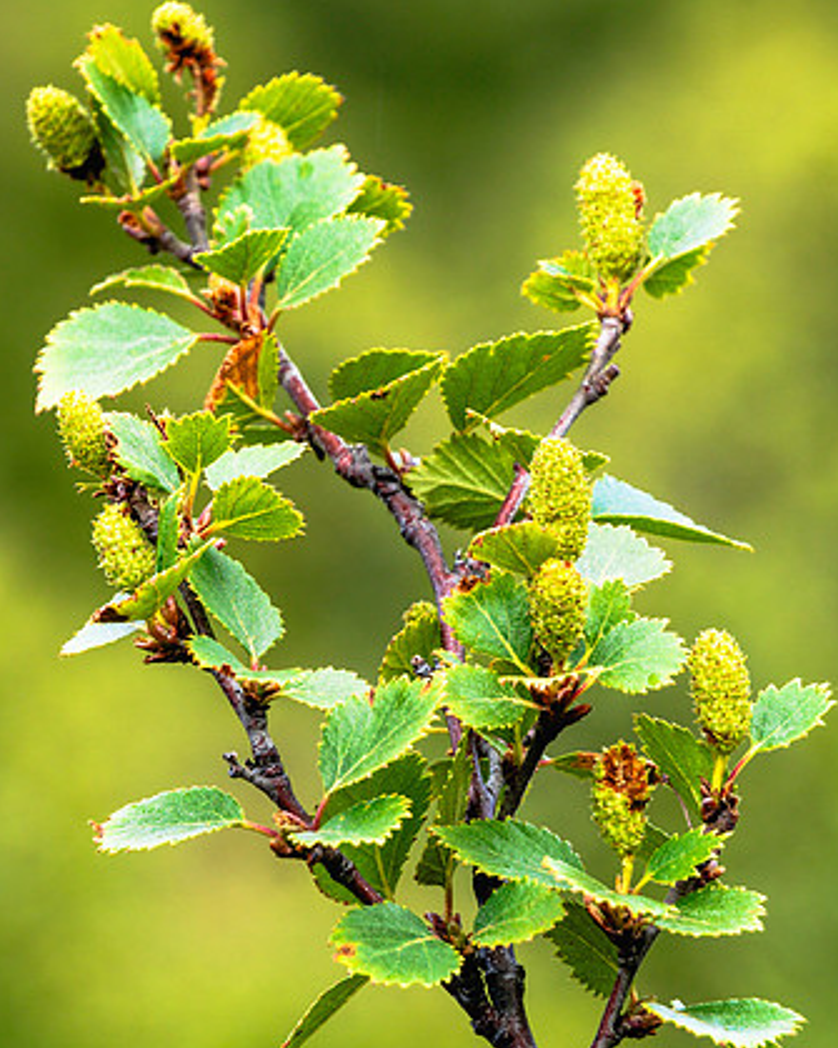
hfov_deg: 3.1
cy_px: 506
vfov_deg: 3.8
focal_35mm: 503
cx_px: 423
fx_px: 15600
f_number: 10
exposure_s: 1/60
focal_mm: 210
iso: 100
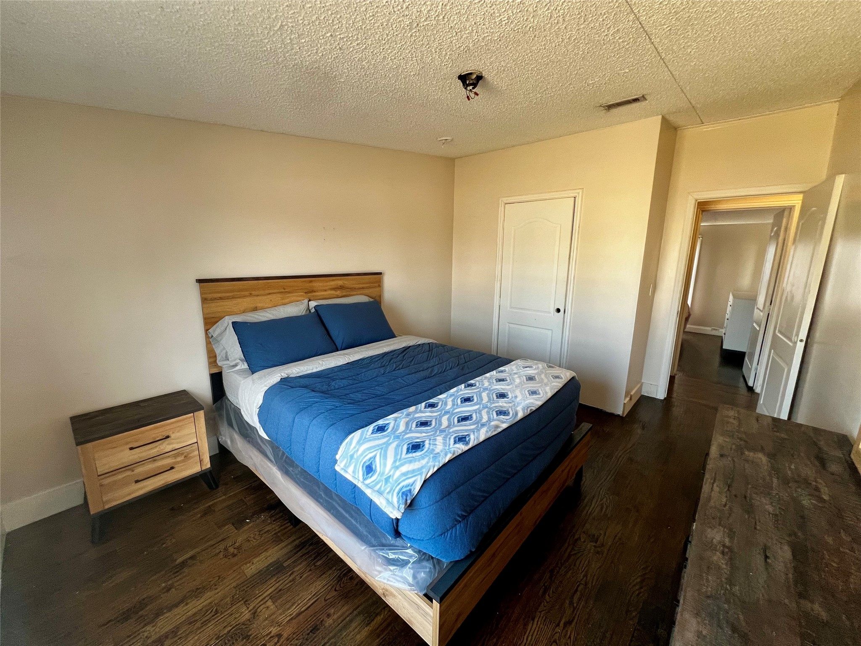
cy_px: 323
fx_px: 323
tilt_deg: -10.7
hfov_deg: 106.2
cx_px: 430
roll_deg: -0.4
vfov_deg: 89.9
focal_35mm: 13
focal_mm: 1.57
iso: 125
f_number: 1.8
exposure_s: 1/99
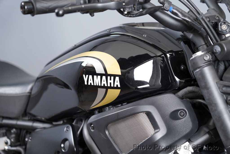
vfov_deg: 15.0
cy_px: 77
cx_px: 115
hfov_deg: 22.4
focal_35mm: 91
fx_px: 581
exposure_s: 1/100
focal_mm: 91
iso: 1600
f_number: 4
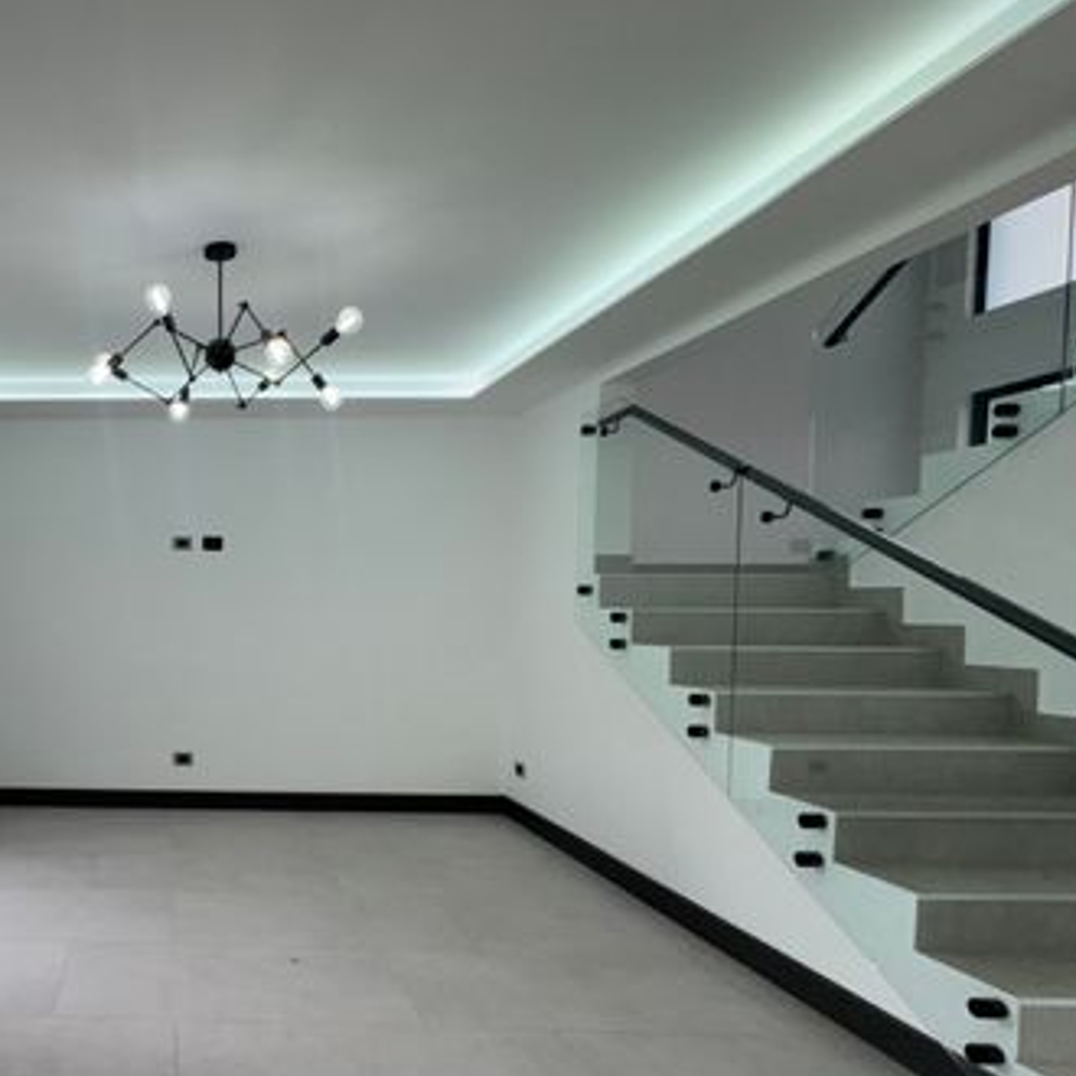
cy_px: 646
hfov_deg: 57.0
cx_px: 130
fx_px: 844
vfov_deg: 64.4
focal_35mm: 24
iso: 40
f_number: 2.2
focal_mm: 2.22
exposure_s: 1/190
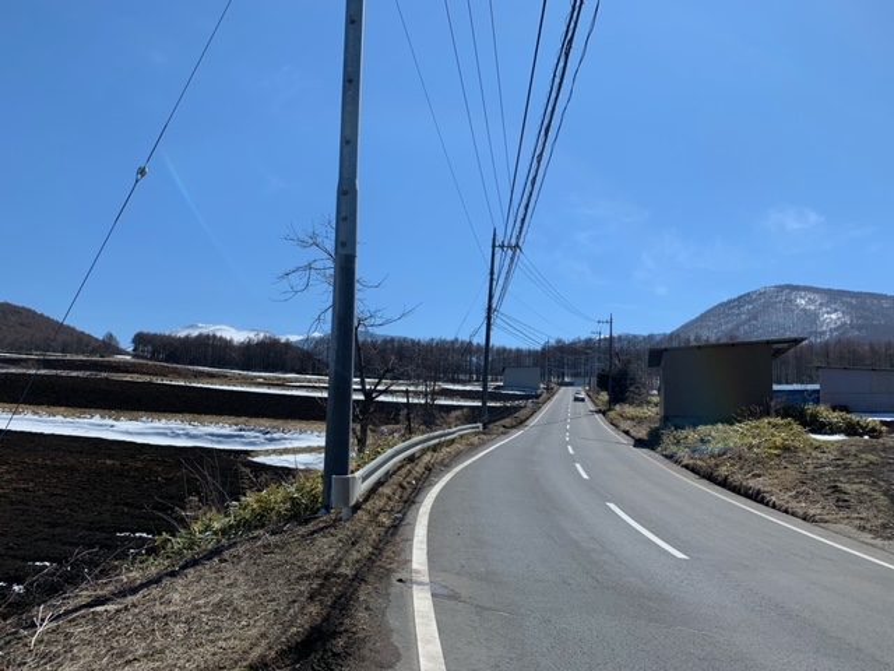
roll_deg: -4.0
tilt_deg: +8.4
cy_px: 336
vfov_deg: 53.1
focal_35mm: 26
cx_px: 447
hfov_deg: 67.3
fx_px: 671
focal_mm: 4.25
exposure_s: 1/3289
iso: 25
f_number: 1.8
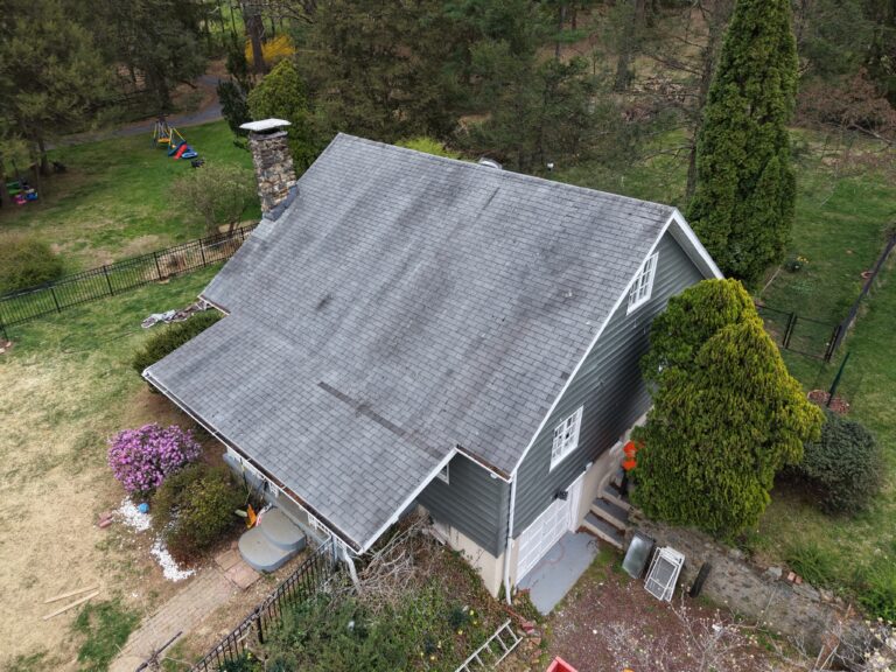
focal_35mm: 24
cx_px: 448
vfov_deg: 56.8
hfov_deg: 71.6
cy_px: 336
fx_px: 621
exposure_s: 1/80
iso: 150
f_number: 1.8
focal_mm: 8.67
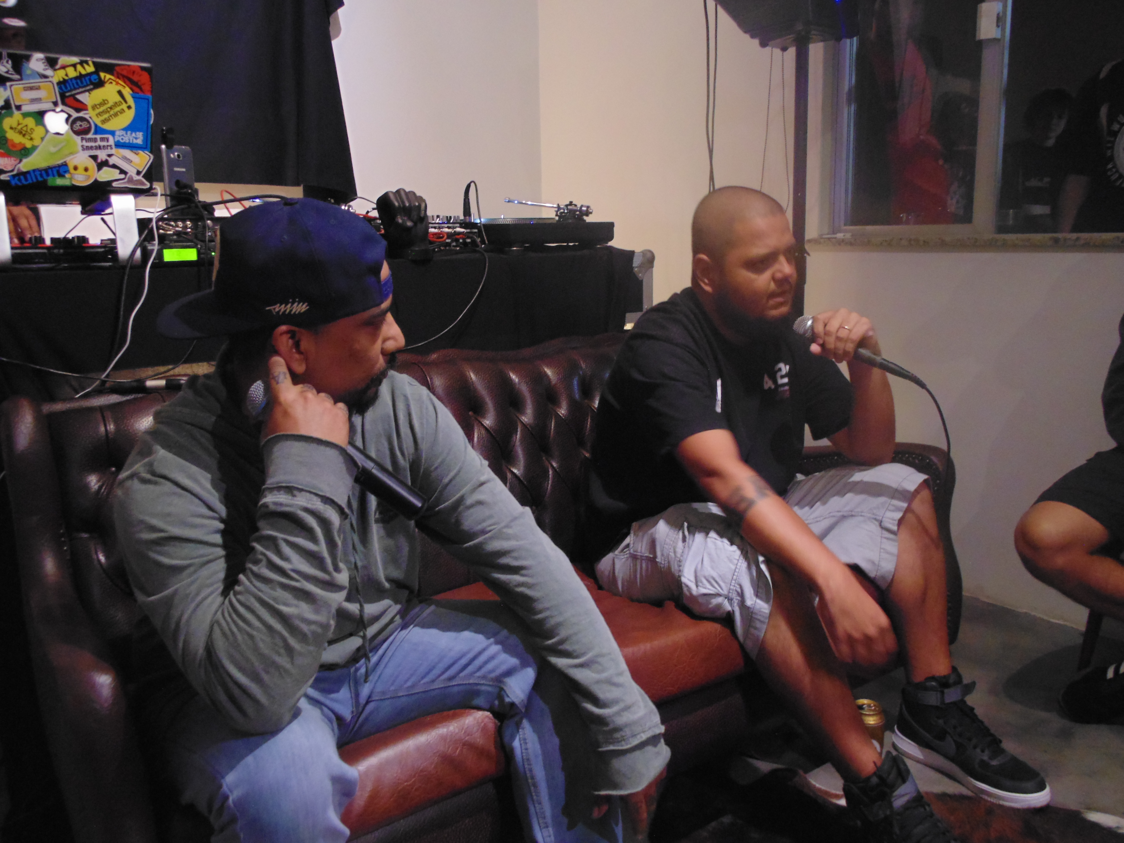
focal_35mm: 29
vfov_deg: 48.2
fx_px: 942
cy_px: 422
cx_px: 562
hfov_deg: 61.7
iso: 400
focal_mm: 5.2
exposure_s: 1/8
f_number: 3.2
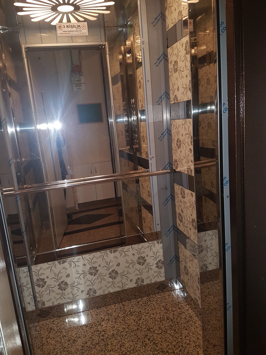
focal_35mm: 26
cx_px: 133
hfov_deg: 53.1
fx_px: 266
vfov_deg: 67.3
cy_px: 178
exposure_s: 1/50
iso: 125
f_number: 1.7
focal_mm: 4.2
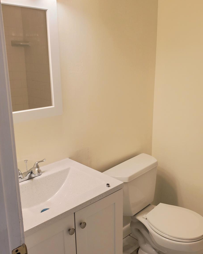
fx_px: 255
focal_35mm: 34
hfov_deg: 43.2
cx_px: 118
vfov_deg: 52.8
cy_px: 127
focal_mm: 4.3
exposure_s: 1/120
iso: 50
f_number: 2.4
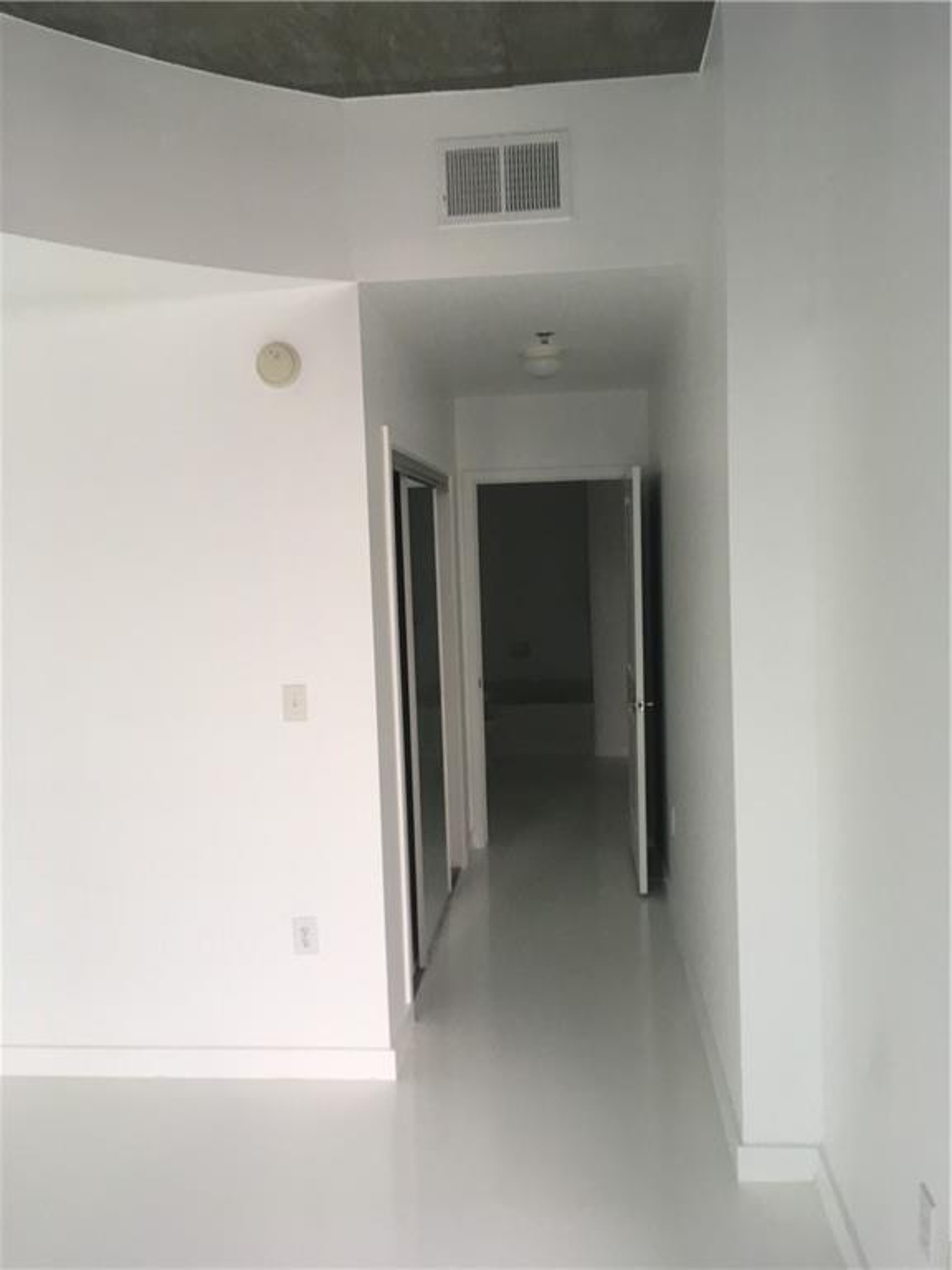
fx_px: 1063
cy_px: 635
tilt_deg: -7.1
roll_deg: +1.8
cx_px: 476
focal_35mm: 29
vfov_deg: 61.7
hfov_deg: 48.2
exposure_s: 1/33
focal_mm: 4.15
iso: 64
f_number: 2.2
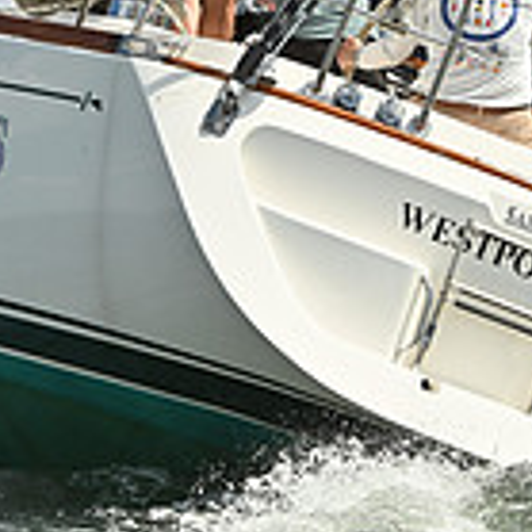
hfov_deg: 3.8
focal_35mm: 462
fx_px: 8033
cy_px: 90
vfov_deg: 3.8
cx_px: 356
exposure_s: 1/1250
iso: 250
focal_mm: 130
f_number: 9
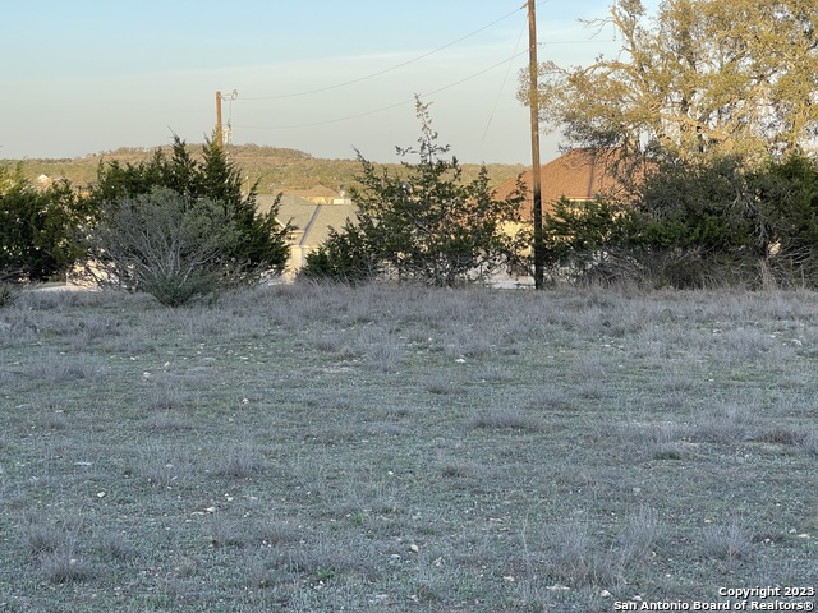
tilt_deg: -5.1
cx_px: 409
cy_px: 306
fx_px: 1512
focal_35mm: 64
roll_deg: +0.9
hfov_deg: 30.3
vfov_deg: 22.9
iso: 20
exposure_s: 1/240
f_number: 2.2
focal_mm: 7.5
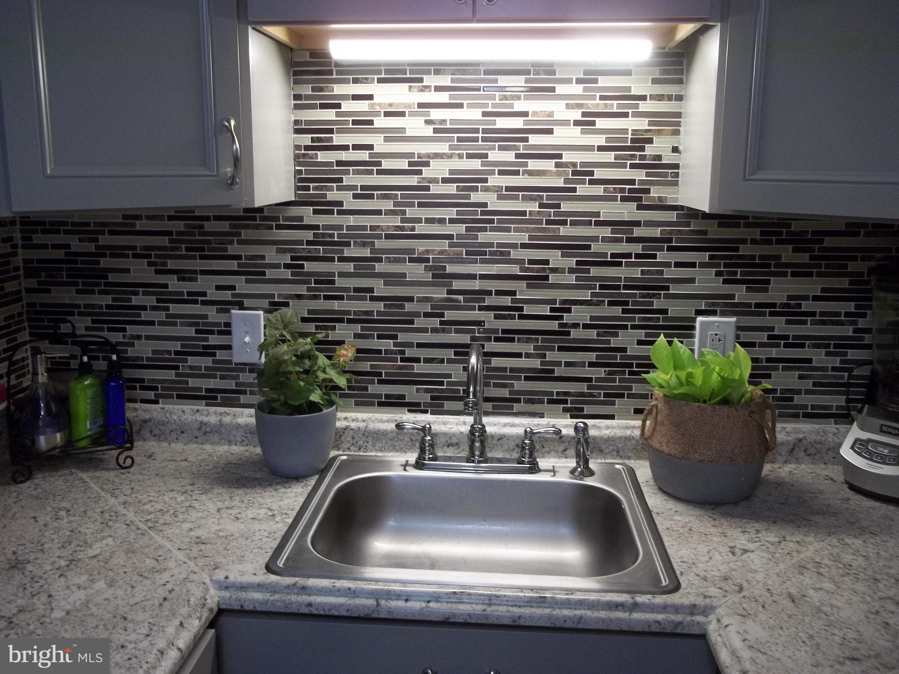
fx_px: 831
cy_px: 337
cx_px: 450
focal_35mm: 32
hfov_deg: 56.8
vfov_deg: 44.2
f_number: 2.9
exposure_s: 1/30
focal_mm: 5.7
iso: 134
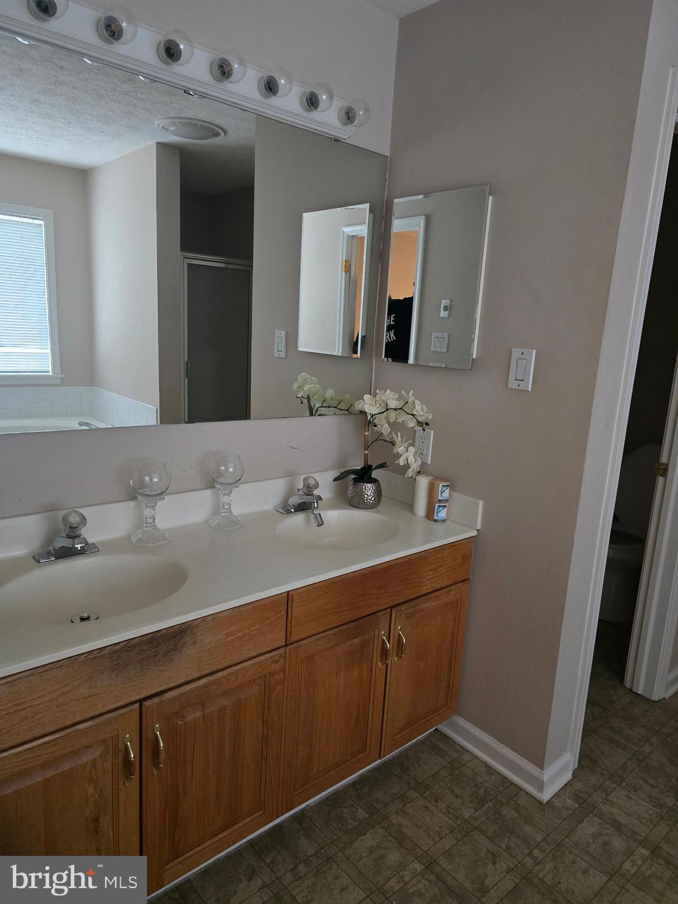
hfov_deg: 58.9
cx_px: 339
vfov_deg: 73.9
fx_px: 601
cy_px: 452
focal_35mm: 23
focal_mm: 6.3
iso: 1000
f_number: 1.7
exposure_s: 1/60
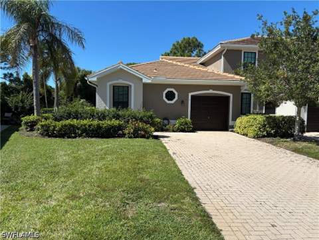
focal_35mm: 26
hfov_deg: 67.3
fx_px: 240
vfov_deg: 53.1
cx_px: 160
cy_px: 120
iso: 50
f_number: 1.6
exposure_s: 1/3650
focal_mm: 5.96
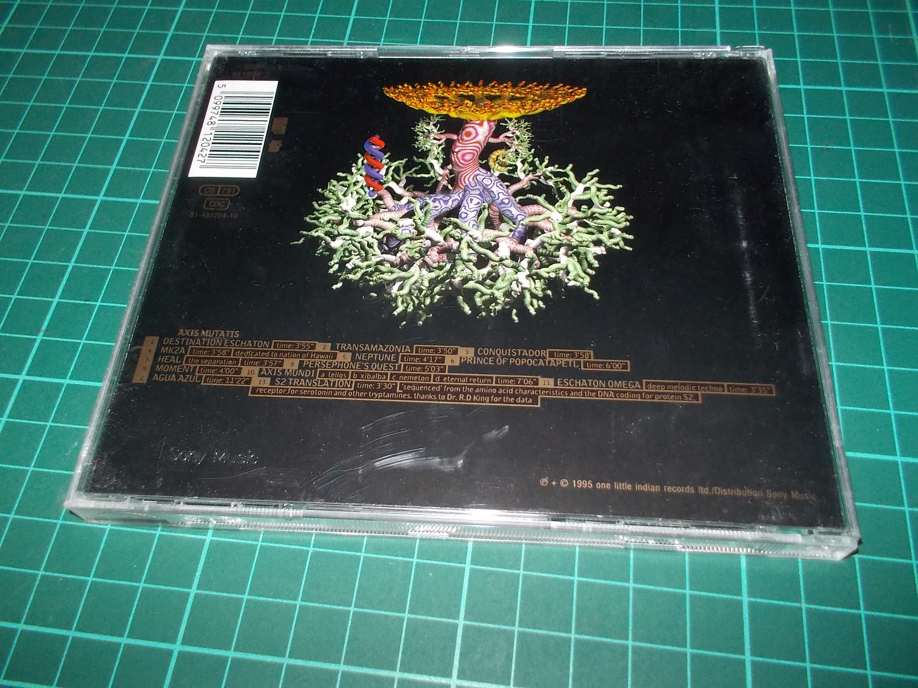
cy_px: 344
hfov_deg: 61.7
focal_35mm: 29
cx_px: 459
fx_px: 769
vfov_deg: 48.2
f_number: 3.3
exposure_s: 1/30
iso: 200
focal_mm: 4.1
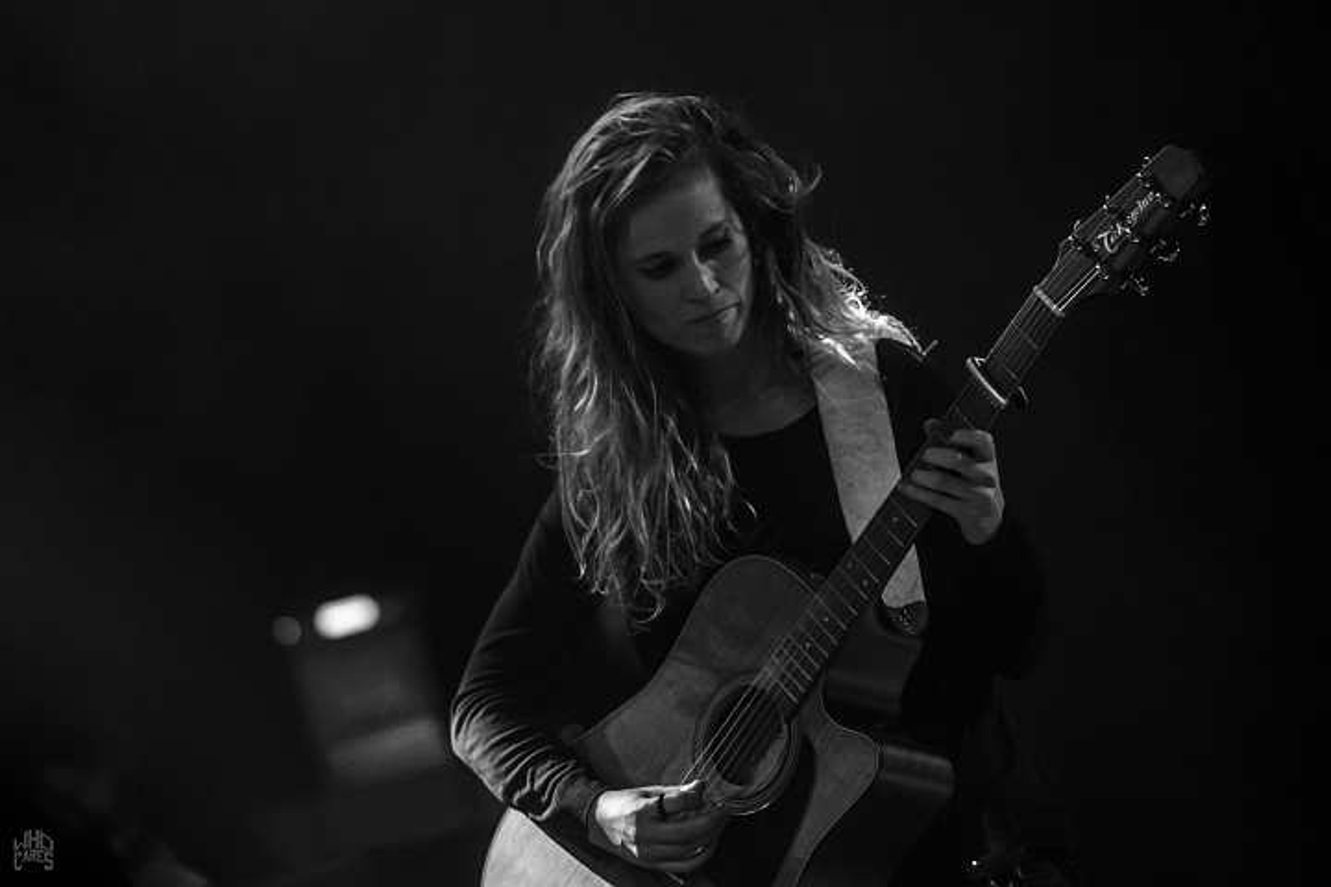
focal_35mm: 300
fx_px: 11091
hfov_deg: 6.9
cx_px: 666
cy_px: 444
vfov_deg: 4.6
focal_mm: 200
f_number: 2.8
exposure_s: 1/100
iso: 1250
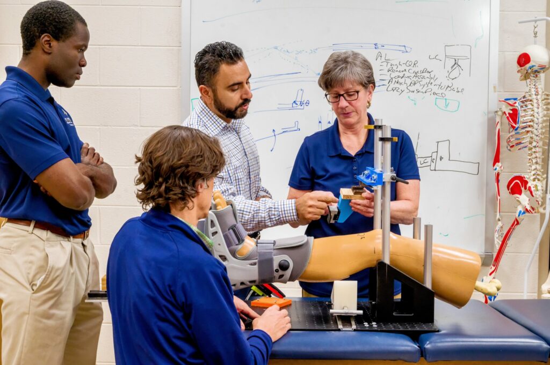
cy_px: 182
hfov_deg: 33.4
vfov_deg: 22.6
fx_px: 916
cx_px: 275
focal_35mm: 60
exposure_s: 1/80
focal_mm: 60
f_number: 9
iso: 1600
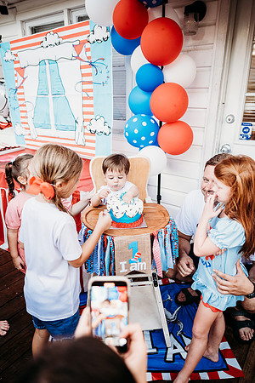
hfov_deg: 53.1
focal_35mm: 24
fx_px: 255
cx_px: 128
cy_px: 192
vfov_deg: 73.7
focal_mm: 24
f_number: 2.5
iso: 400
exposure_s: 1/200
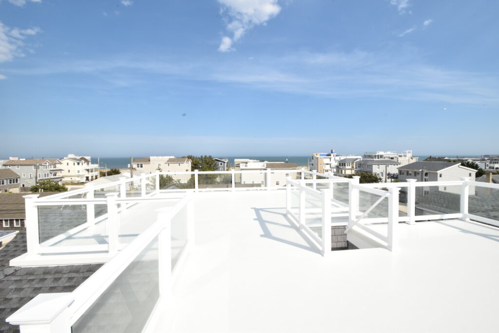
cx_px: 250
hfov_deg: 100.4
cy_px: 166
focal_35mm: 15
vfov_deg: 77.3
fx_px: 208
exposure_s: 1/200
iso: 640
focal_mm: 10
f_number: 22
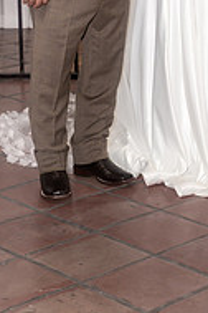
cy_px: -25
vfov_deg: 16.7
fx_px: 1031
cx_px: 206
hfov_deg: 11.4
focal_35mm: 119
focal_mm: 50
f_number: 4
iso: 2000
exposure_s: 1/250
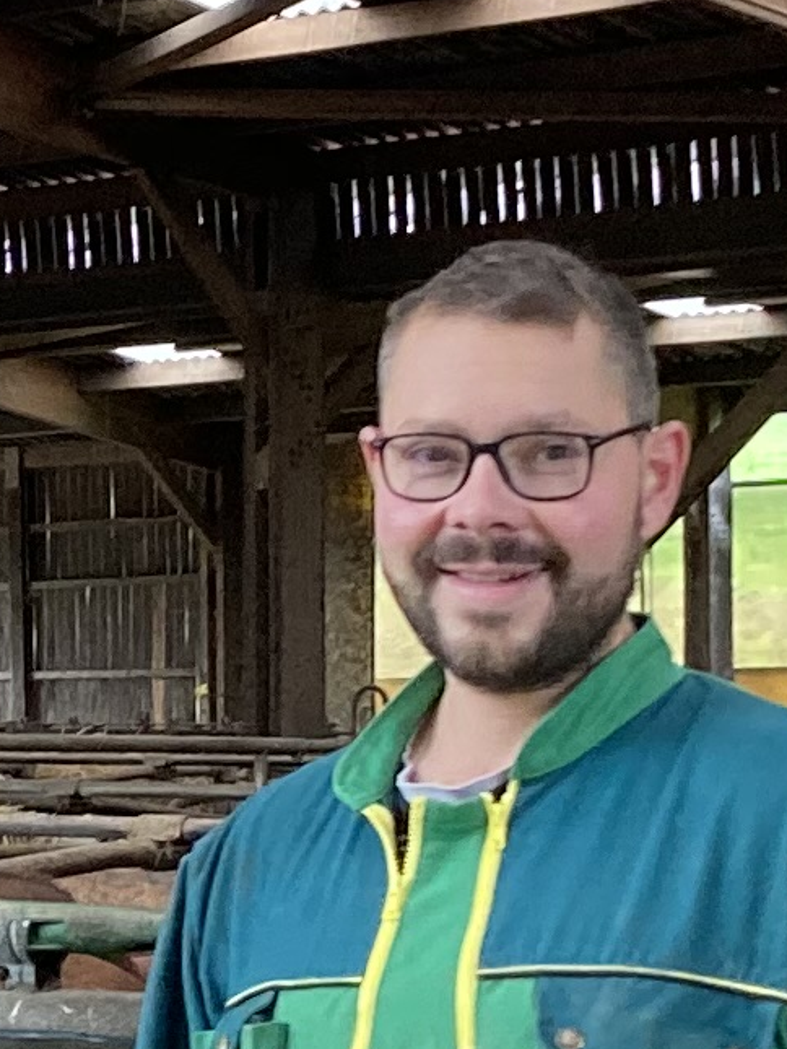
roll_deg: +1.5
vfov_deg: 11.3
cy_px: 851
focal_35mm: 175
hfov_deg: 8.2
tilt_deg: +0.4
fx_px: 5303
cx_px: -519
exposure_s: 1/60
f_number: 1.8
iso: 160
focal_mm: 3.99
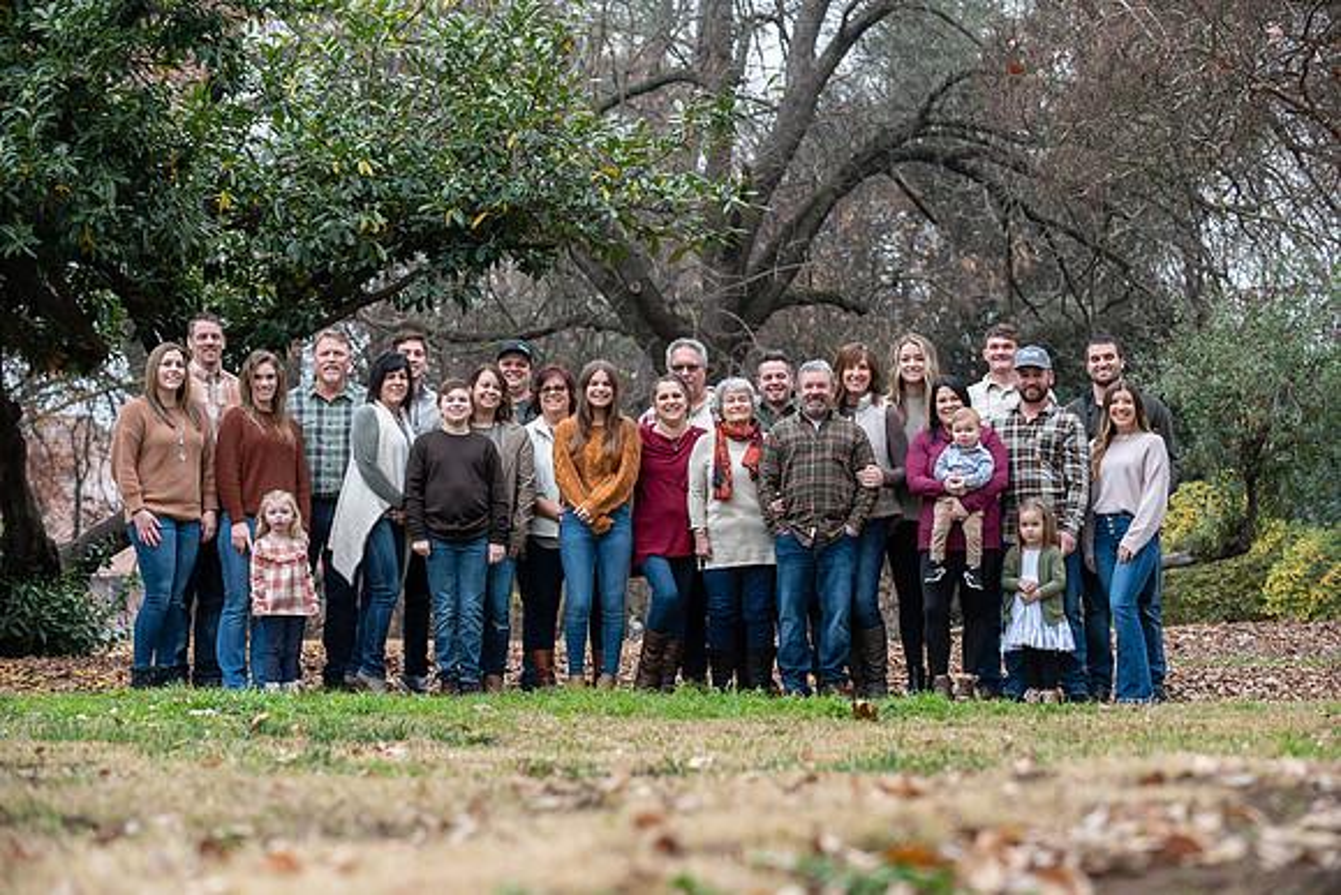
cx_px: 670
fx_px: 3651
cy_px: 448
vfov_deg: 14.0
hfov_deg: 20.8
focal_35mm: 98
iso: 200
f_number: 4
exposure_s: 1/125
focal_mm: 98
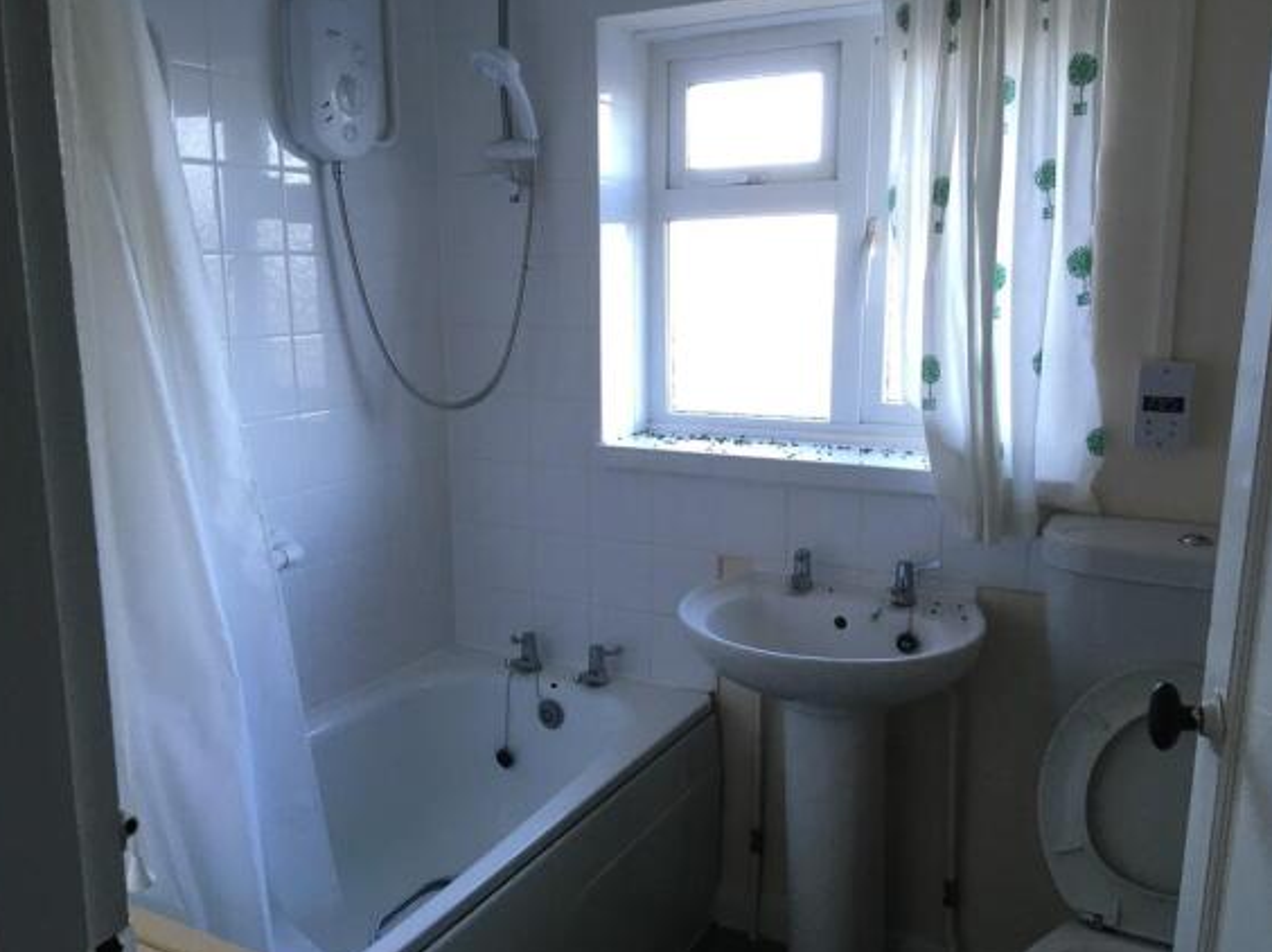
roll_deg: +0.5
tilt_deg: -11.5
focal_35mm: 30
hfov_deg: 60.0
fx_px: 1101
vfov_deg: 46.7
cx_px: 626
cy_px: 484
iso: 50
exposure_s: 1/33
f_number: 2.2
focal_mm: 4.15
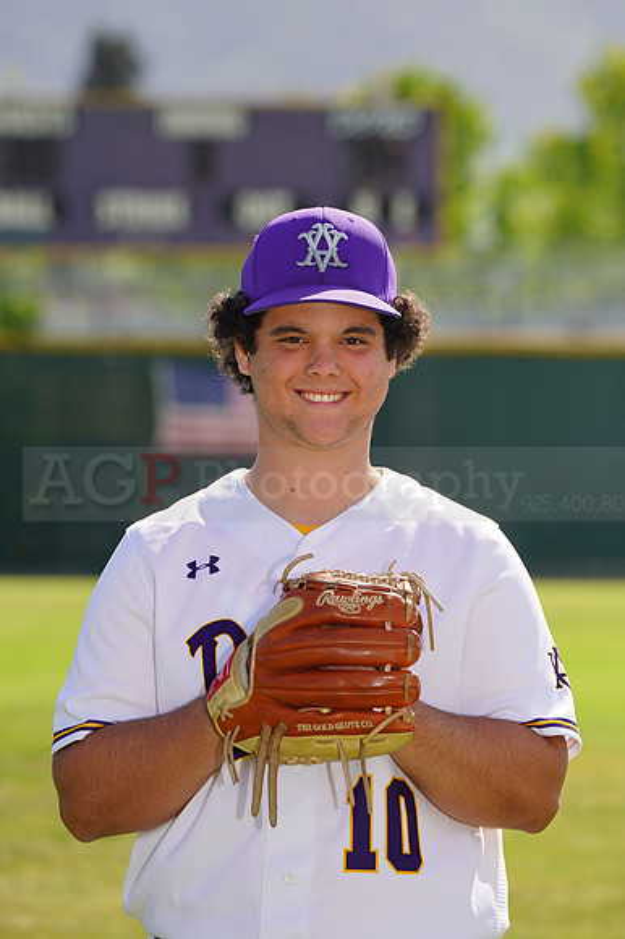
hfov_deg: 5.2
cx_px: 312
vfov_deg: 7.9
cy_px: 470
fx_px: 6831
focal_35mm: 262
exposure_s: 1/250
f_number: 8
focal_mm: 262
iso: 100
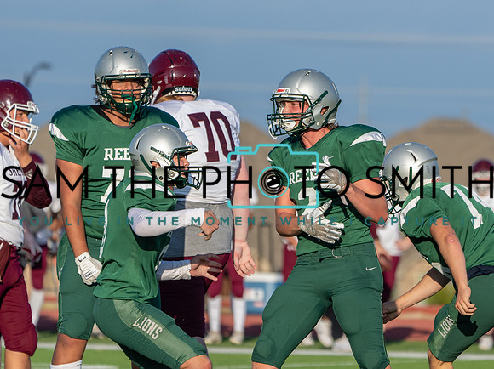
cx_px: 353
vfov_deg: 3.3
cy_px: 233
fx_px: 6445
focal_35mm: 452
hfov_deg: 4.4
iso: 250
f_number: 5.6
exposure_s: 1/1250
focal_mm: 265
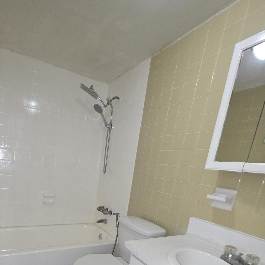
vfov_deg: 66.4
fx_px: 173
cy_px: 220
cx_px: 101
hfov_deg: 73.7
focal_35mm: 20
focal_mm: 2.2
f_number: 1.9
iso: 160
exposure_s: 1/60
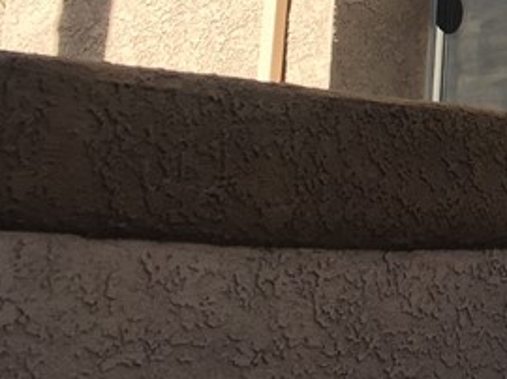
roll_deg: +0.6
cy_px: -54
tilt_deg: +11.4
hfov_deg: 15.6
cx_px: 888
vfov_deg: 13.1
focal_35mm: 110
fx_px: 1610
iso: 25
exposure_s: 1/516
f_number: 2.2
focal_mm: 4.15
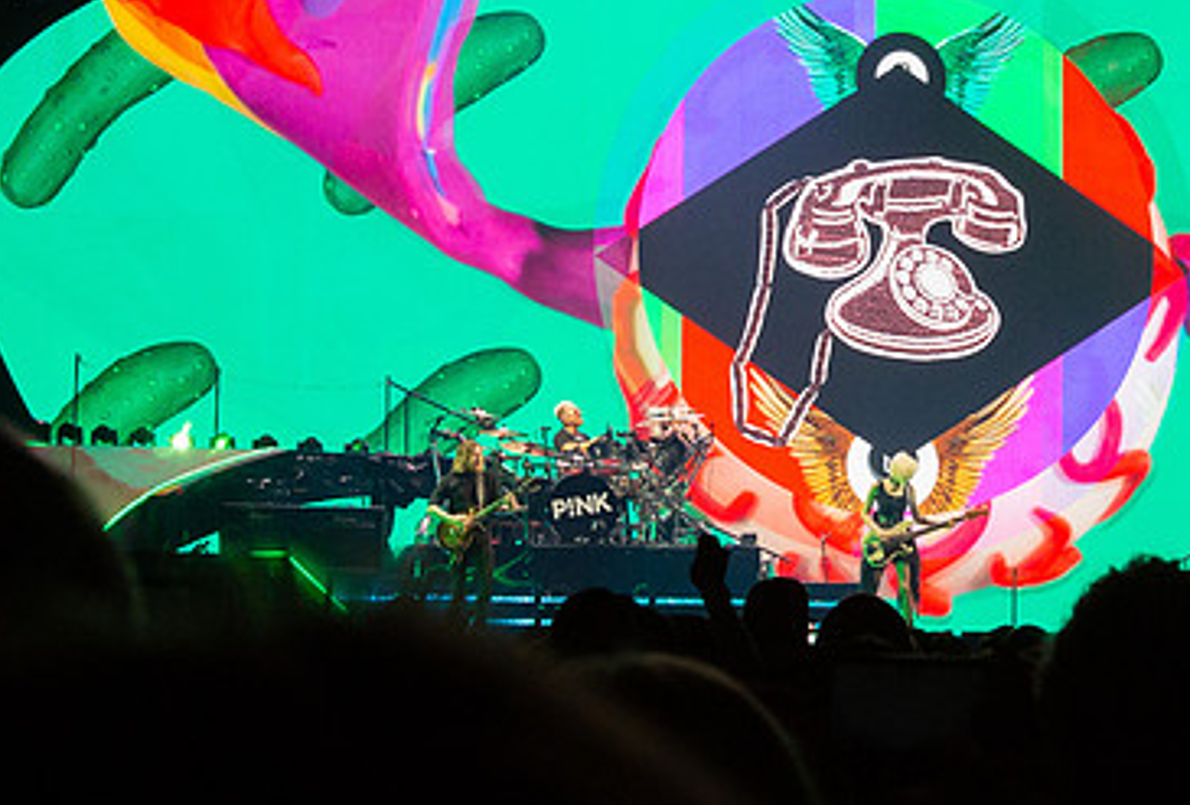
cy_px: 283
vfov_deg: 9.9
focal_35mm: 140
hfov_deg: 14.5
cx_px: 862
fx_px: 4649
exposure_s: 1/100
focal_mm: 30
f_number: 5.6
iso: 800
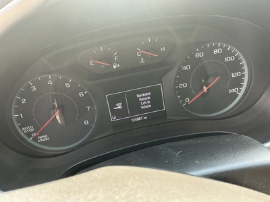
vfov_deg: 49.7
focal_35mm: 28
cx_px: 135
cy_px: 101
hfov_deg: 63.4
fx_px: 218
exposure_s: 1/122
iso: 64
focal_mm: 3
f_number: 1.8
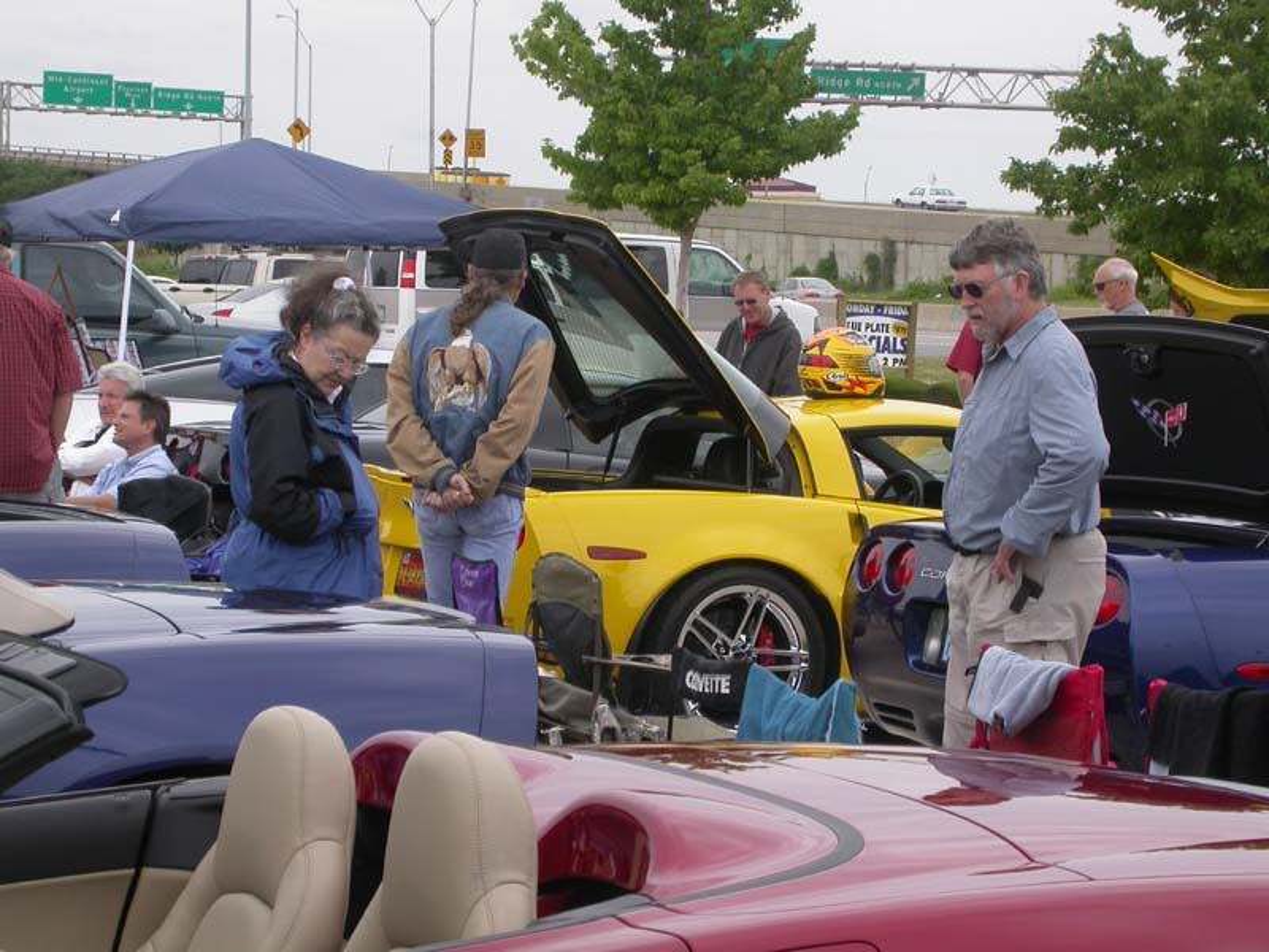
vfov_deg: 12.0
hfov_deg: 16.0
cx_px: 634
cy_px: 476
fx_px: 4509
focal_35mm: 123
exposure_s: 1/292
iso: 100
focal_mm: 25.5
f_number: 6.3
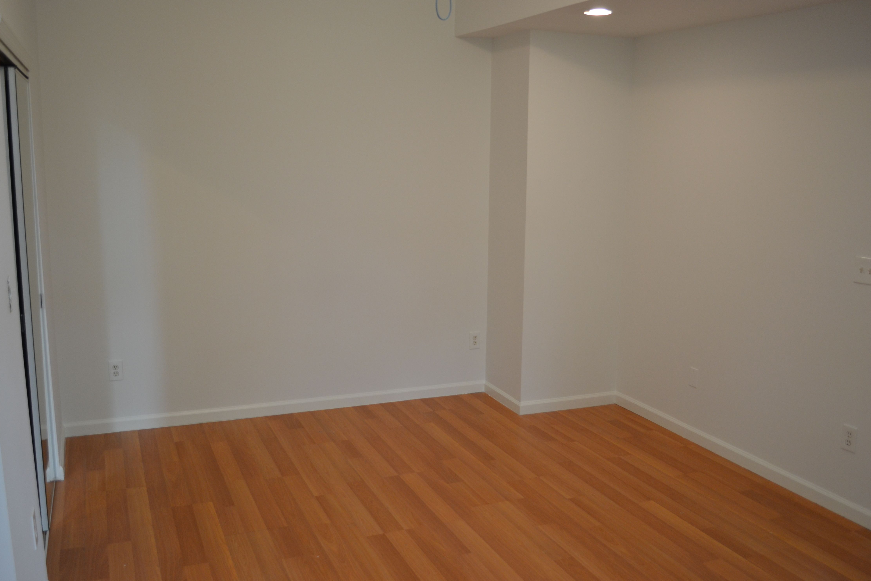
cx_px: 429
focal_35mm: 31
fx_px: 750
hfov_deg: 60.3
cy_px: 284
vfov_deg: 42.3
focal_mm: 20
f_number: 4
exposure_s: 1/60
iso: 400
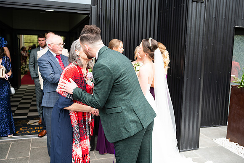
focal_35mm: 35
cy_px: 82
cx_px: 122
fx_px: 237
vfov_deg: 37.9
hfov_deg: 54.4
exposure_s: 1/200
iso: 160
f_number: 3.5
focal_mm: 35
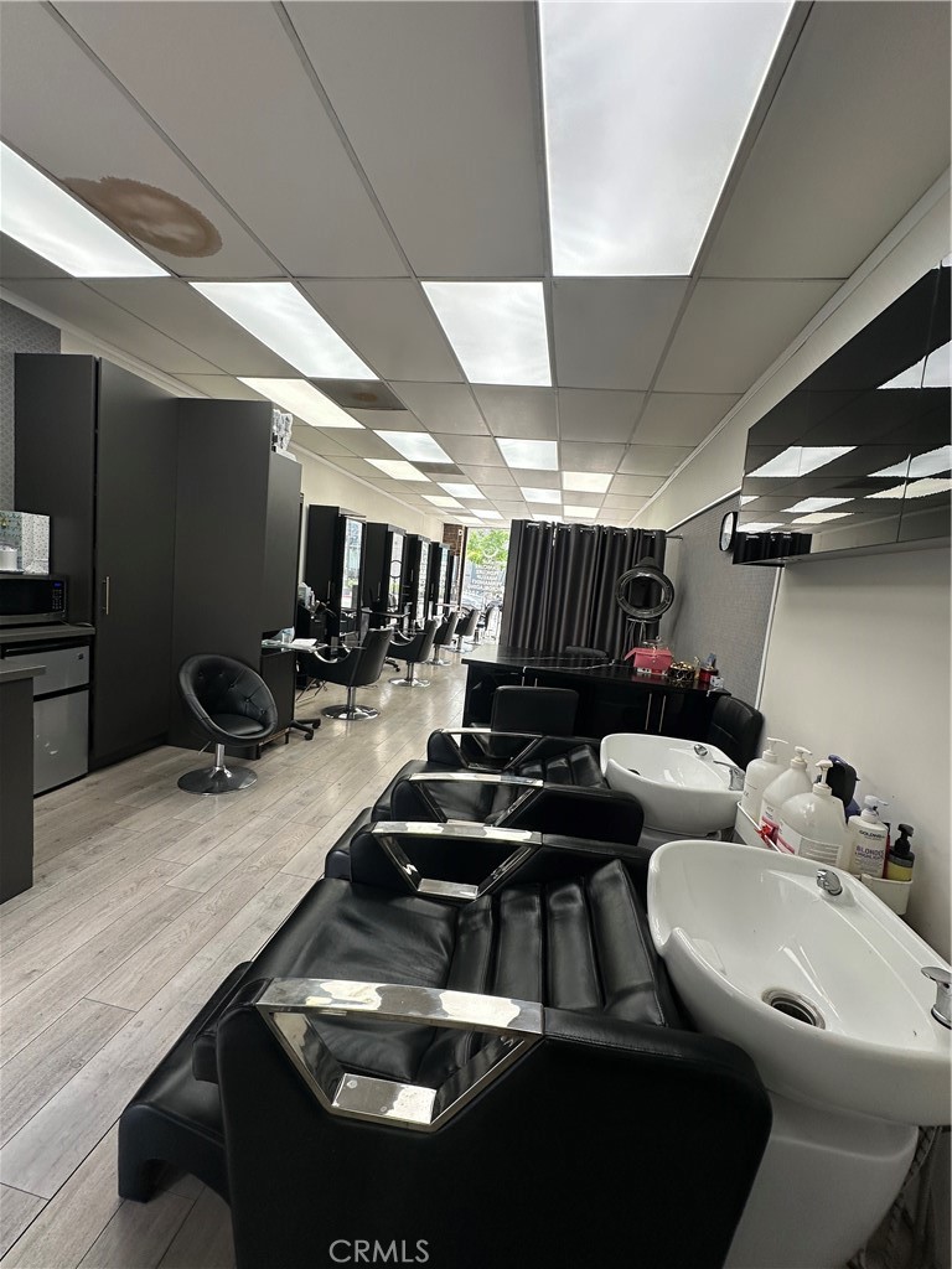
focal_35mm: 14
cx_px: 476
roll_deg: -6.1
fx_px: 513
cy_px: 634
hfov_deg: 85.7
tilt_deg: -5.7
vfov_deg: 102.1
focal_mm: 2.22
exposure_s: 1/131
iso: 40
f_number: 2.2
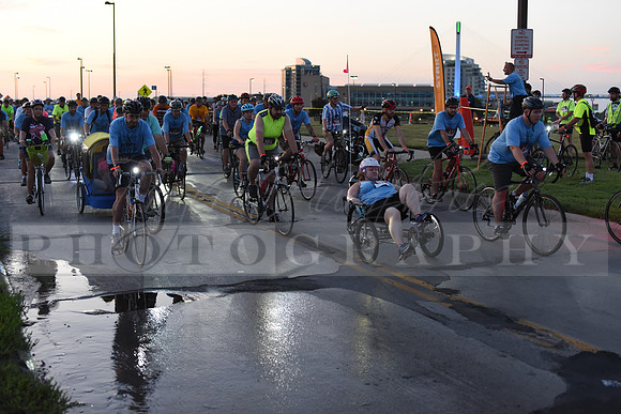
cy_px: 207
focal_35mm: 50
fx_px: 863
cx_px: 310
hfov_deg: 39.6
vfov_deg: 27.0
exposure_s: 1/400
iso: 2500
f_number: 2.8
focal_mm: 50
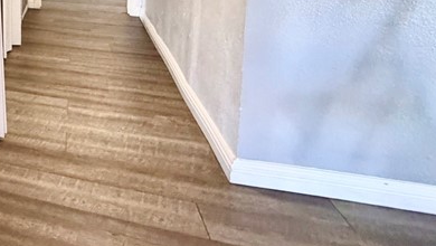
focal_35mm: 40
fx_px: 463
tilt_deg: -5.7
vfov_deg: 26.3
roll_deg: +1.7
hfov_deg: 36.0
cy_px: -55
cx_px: -115
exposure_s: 1/60
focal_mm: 2.22
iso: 400
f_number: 2.2
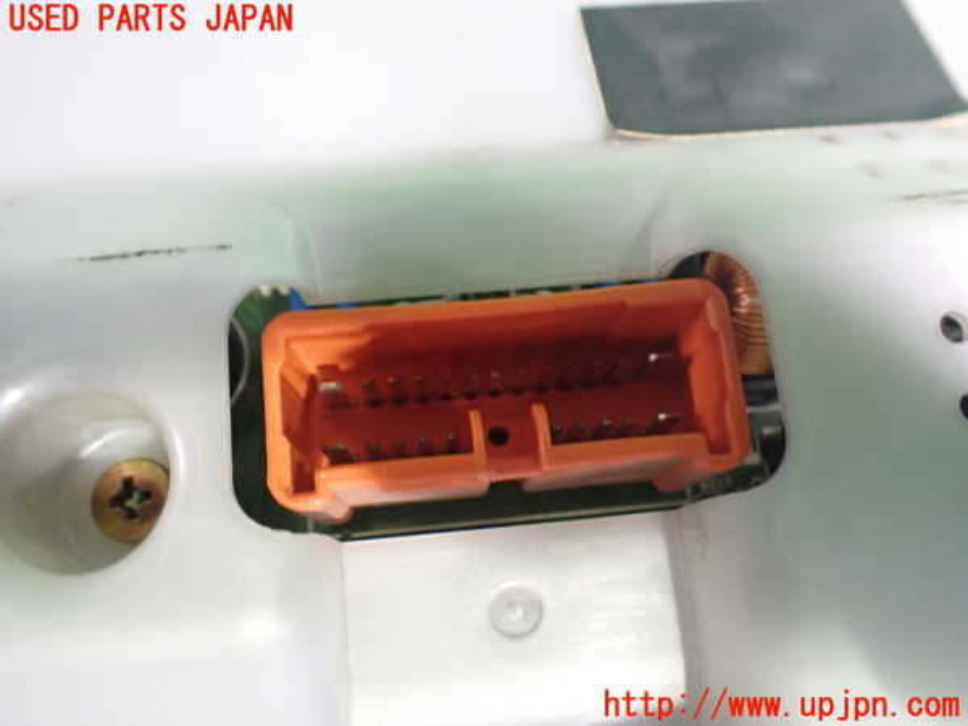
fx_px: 839
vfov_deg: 46.8
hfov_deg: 60.0
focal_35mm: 30
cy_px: 363
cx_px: 484
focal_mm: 5.4
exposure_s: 1/30
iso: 1250
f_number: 2.3
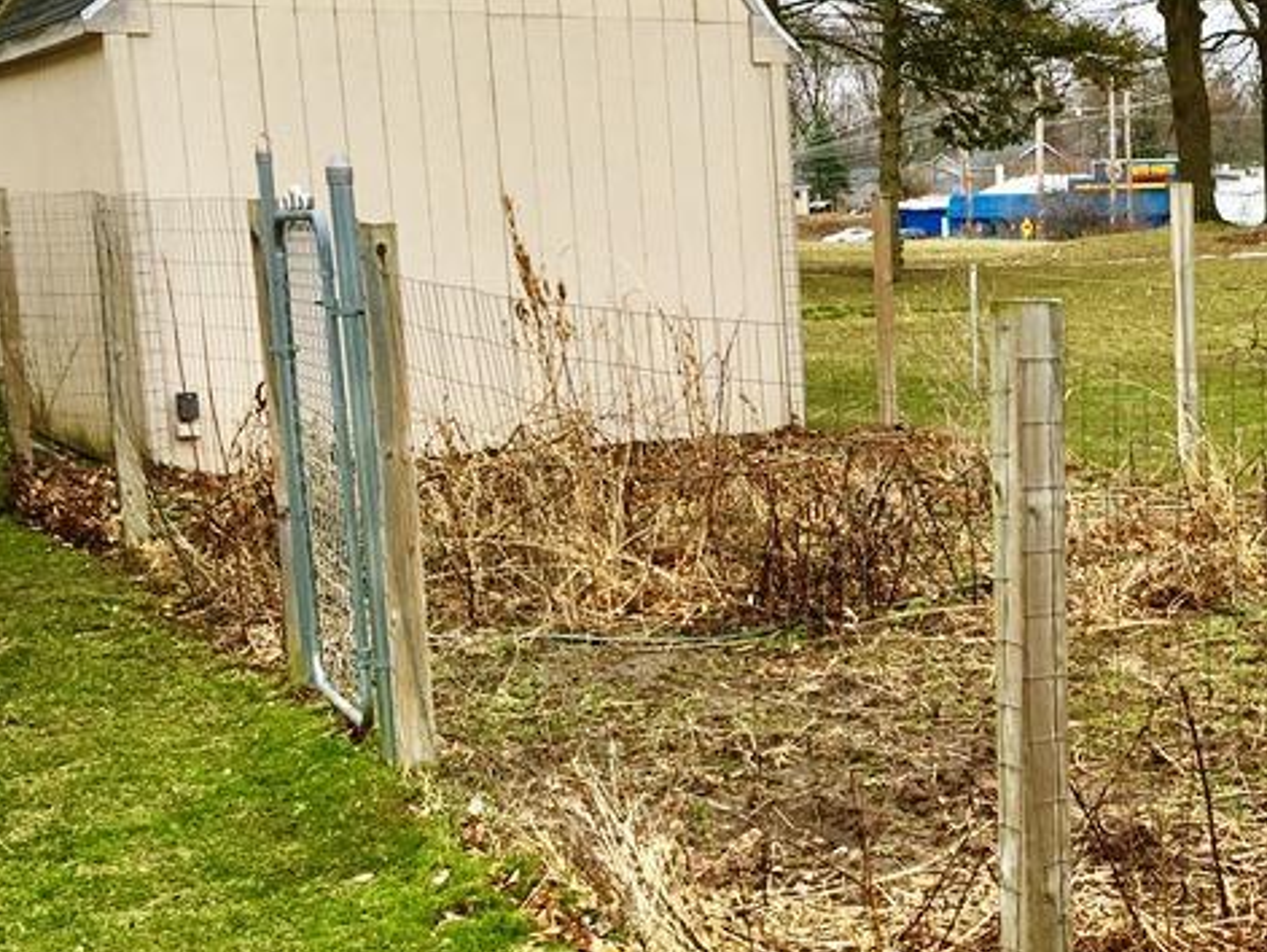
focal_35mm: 63
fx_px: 2308
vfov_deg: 23.3
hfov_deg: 29.2
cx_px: 1194
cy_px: 554
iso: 25
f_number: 2.2
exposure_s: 1/120
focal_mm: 4.15
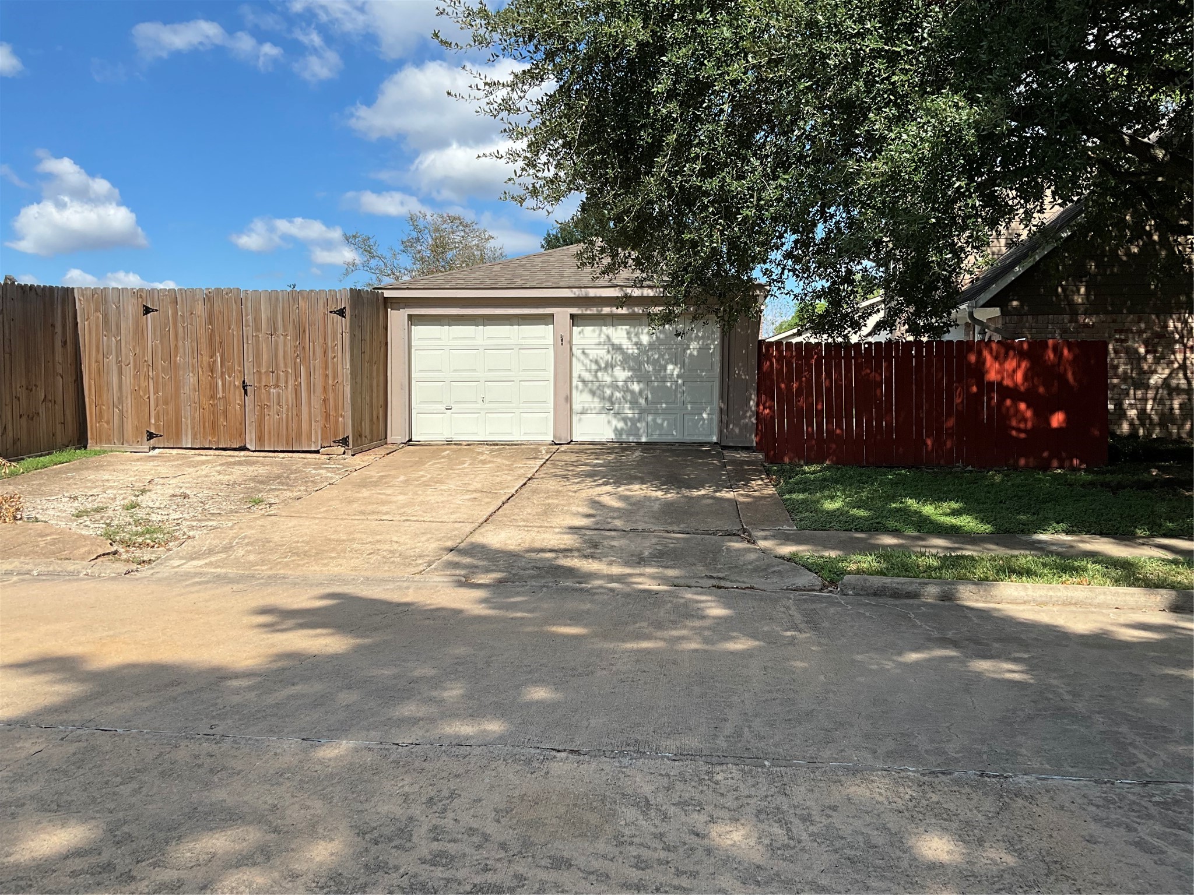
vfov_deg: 48.2
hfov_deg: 61.7
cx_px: 597
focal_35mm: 29
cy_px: 448
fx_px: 1000
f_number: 1.8
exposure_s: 1/1786
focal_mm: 3
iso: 25
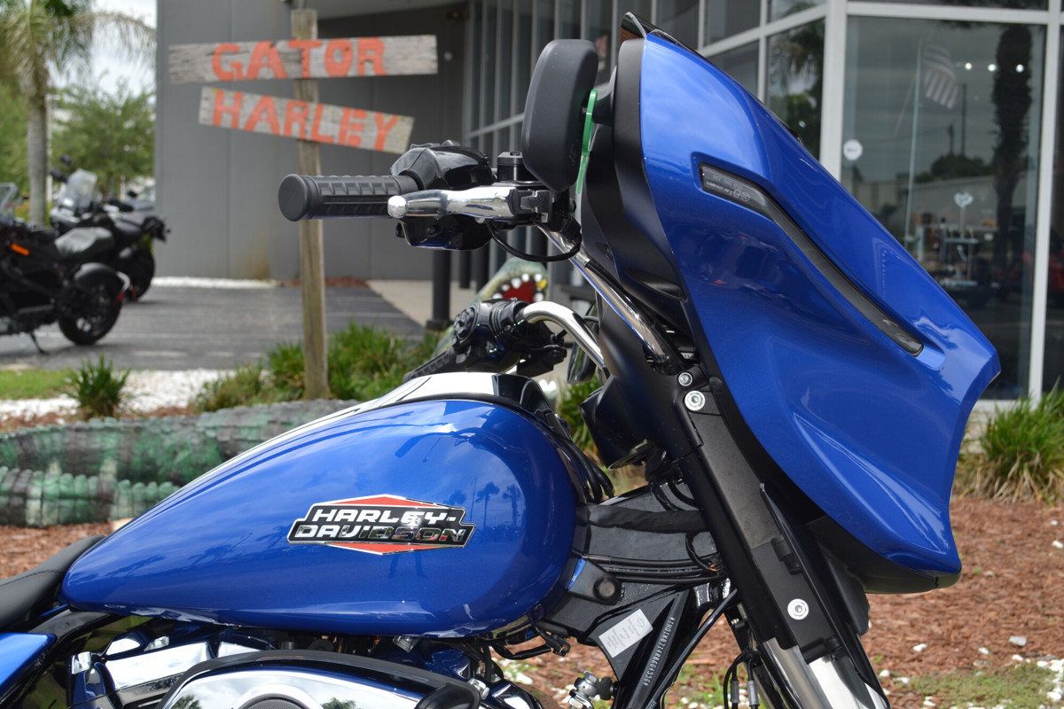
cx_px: 532
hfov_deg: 35.1
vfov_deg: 23.8
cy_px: 354
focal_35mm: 57
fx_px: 1685
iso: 100
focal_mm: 38
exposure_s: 1/200
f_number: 7.1
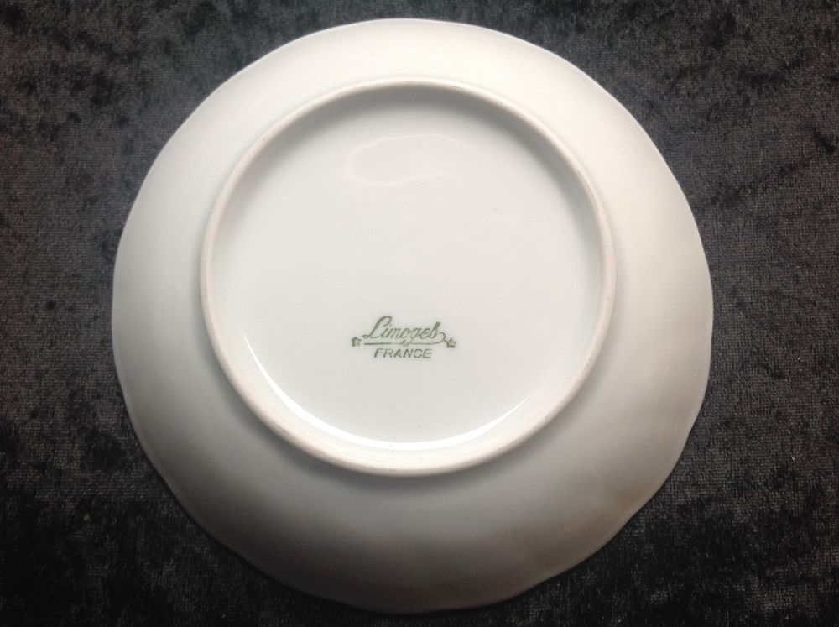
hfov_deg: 52.7
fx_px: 847
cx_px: 420
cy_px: 314
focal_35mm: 35
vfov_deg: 40.6
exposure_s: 1/60
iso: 64
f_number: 2.4
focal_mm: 4.28
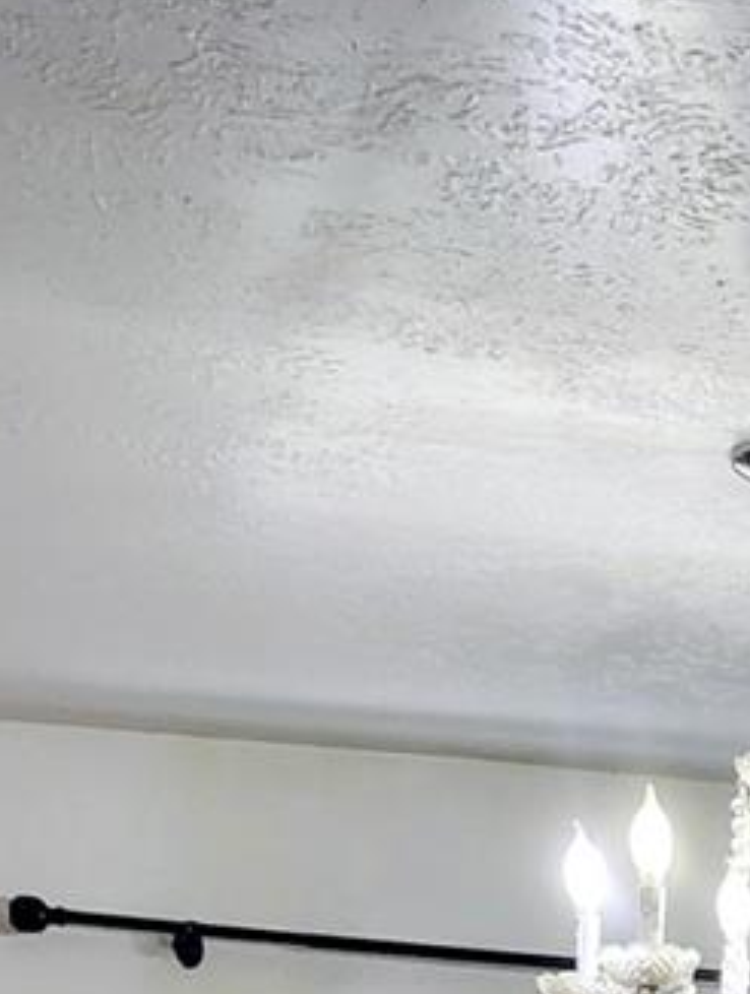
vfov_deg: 14.7
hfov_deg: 12.6
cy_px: 1912
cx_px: 1053
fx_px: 3252
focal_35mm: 113
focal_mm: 5.56
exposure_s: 1/120
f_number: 1.8
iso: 906
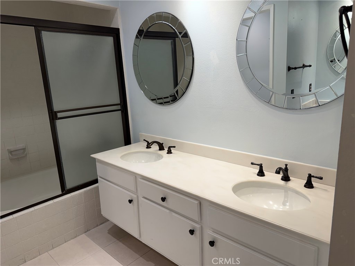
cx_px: 178
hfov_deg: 71.6
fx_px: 246
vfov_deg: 56.8
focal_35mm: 24
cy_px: 133
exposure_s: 1/120
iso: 80
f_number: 1.78
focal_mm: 6.76
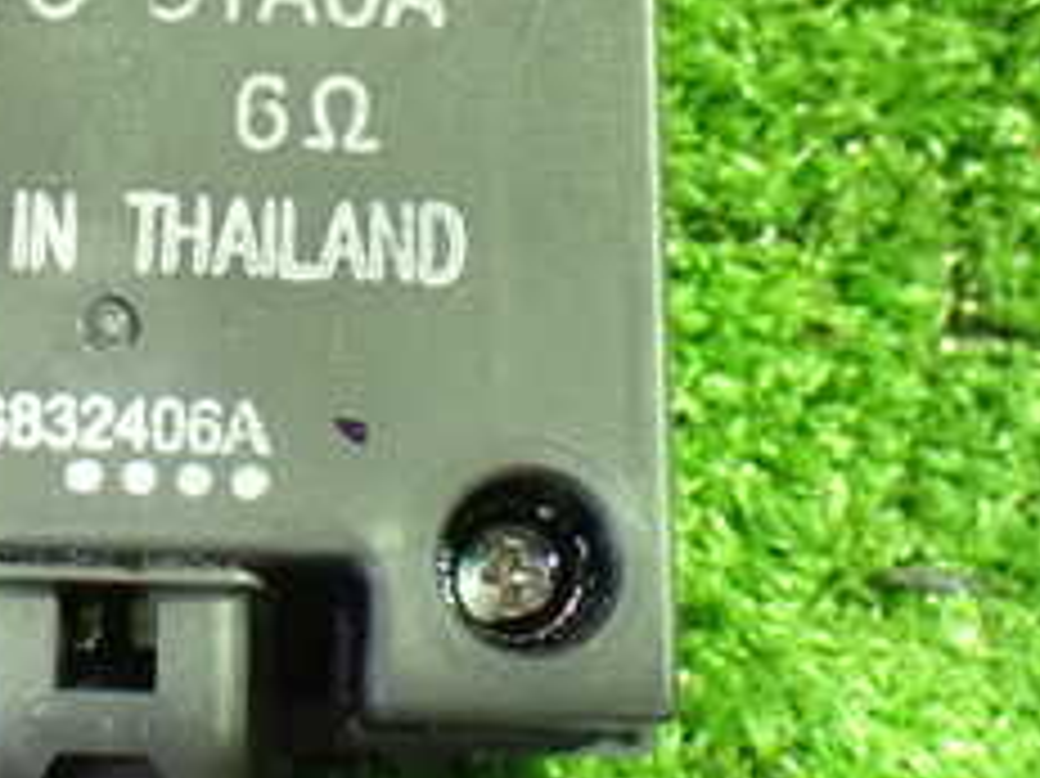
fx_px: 2492
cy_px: -4
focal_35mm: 83
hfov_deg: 23.0
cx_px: 131
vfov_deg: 17.3
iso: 1600
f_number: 2.4
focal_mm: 5.79
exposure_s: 1/20
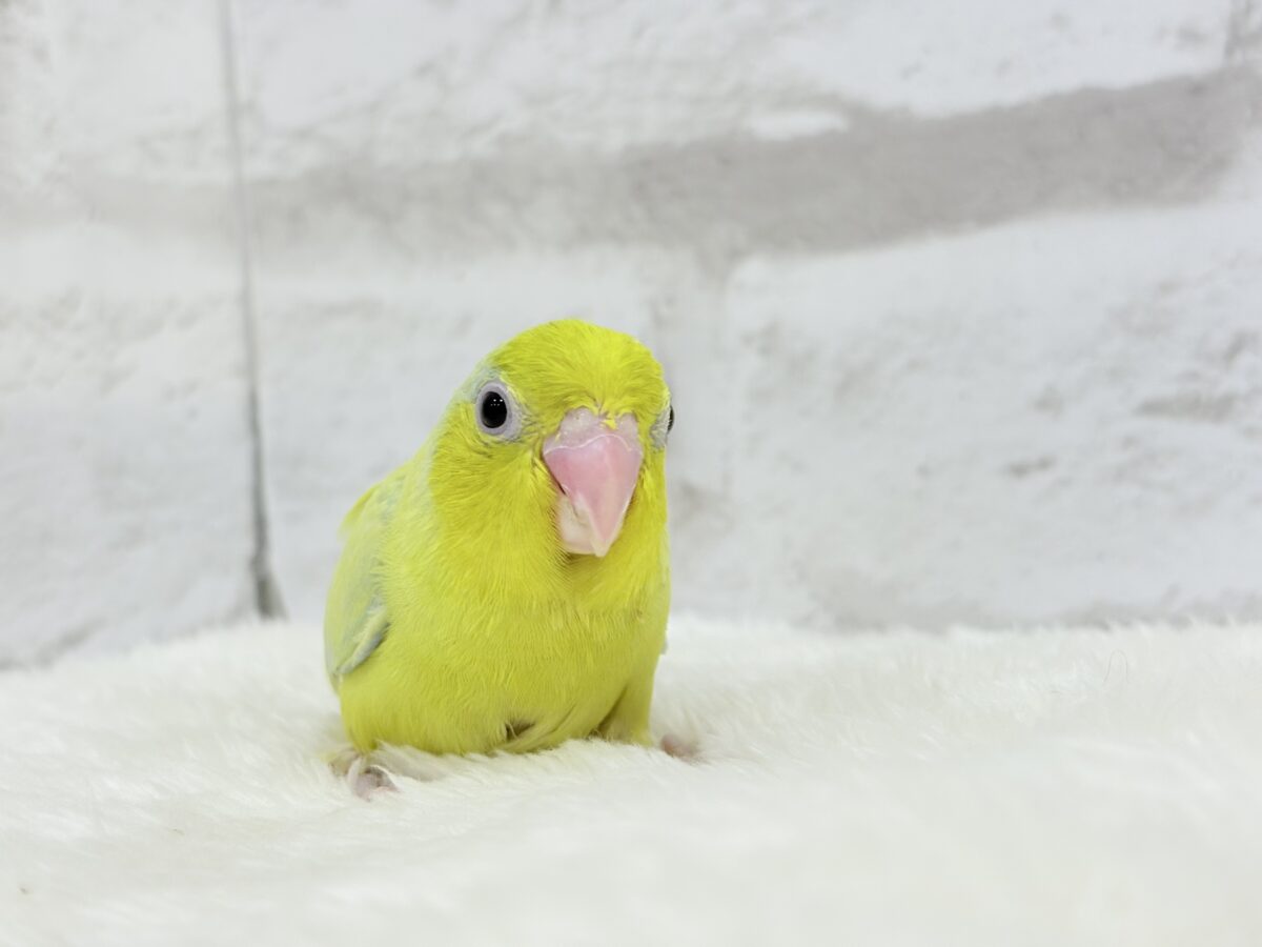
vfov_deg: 28.0
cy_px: 474
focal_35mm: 52
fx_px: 1896
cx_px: 631
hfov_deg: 36.8
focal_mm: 5.96
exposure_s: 1/100
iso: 50
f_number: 1.6
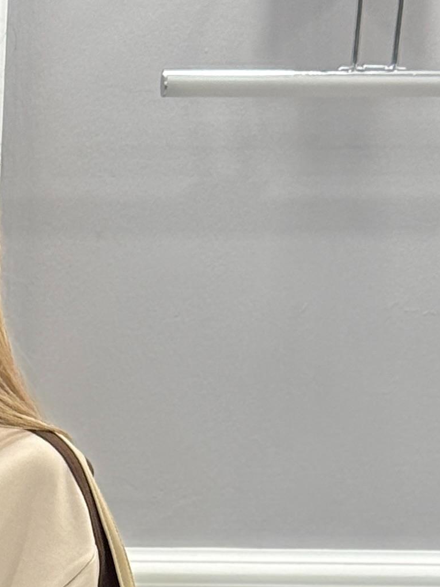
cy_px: 1083
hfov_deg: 7.7
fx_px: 3221
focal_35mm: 190
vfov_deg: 9.8
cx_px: -208
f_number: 1.78
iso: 125
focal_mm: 6.76
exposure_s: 1/100
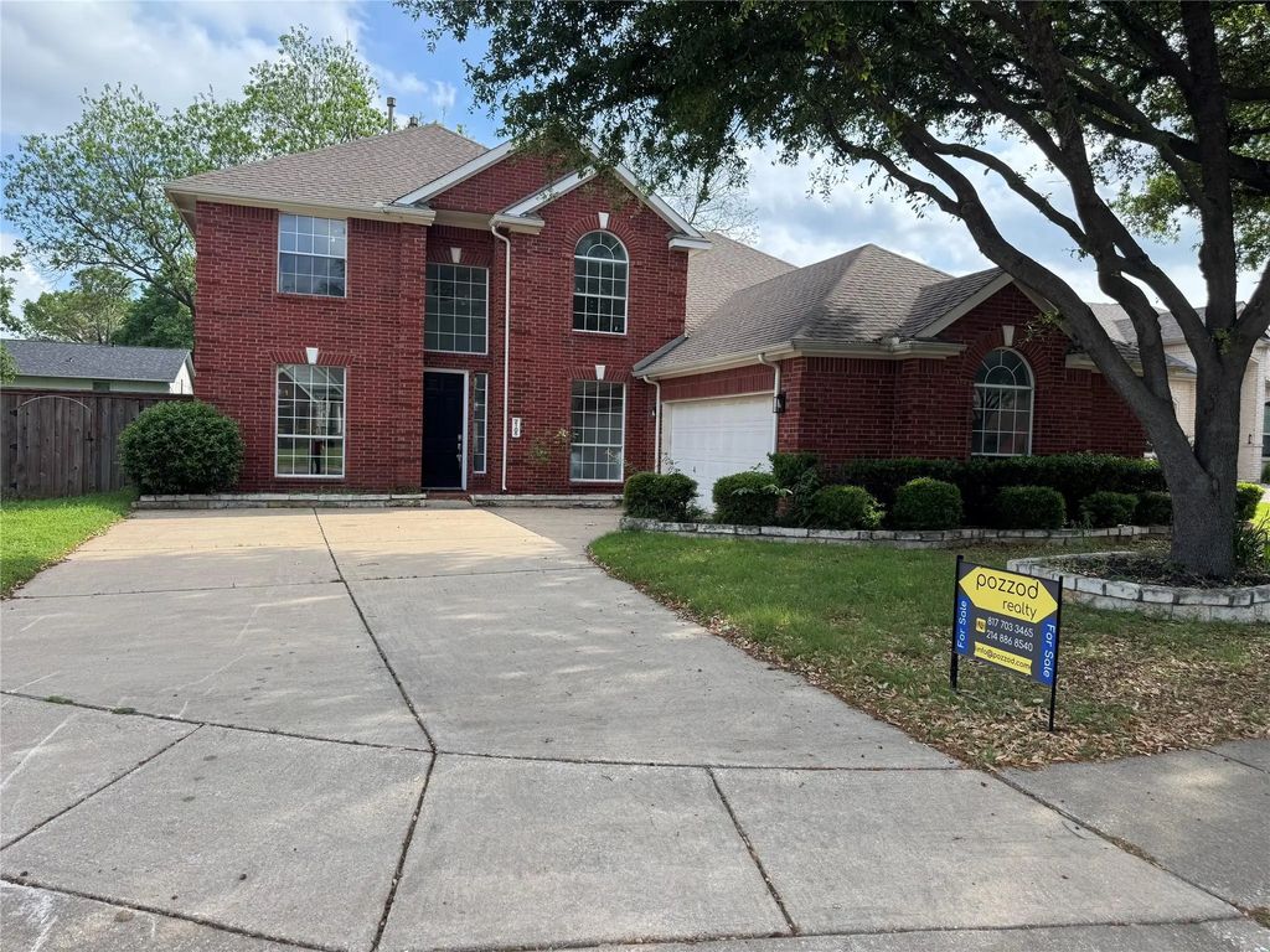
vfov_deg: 56.8
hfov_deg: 71.6
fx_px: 881
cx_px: 635
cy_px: 476
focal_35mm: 24
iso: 80
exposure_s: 1/1456
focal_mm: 6.76
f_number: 1.78
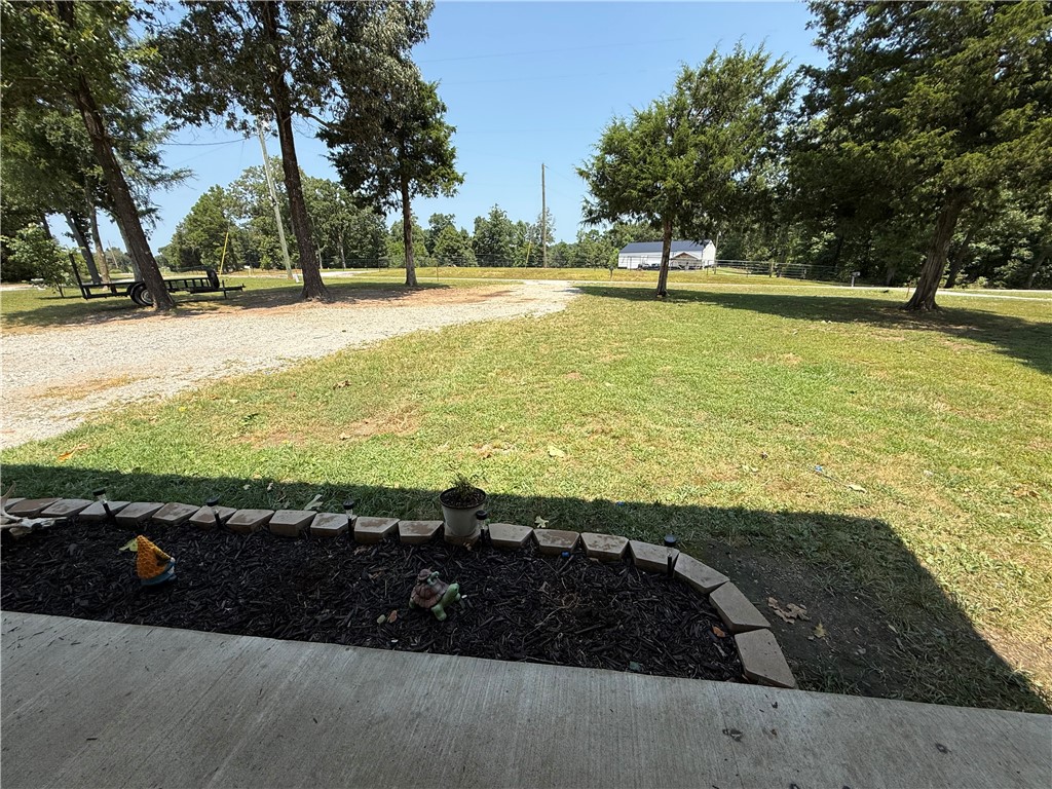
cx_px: 526
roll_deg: +1.5
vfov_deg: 85.7
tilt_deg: -17.8
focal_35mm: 14
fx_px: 425
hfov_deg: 102.1
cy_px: 394
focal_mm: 2.22
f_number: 2.2
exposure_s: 1/1259
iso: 50
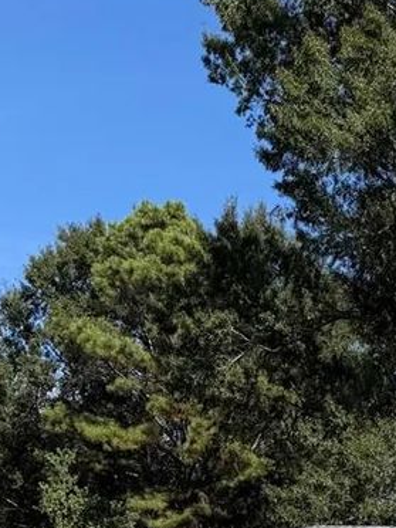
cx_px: 704
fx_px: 1342
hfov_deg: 14.8
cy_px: 859
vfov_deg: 18.8
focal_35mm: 88
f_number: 1.78
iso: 80
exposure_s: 1/5319
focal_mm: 6.76
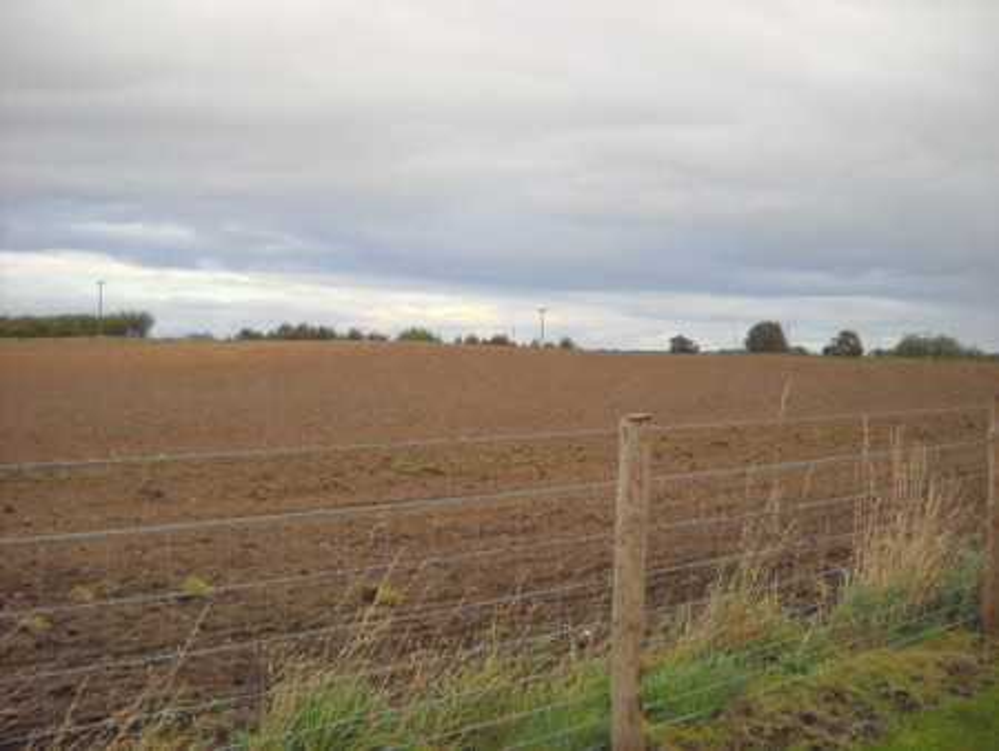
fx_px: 1184
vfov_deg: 35.2
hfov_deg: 45.8
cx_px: 500
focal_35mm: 41
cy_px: 376
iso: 64
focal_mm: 6.72
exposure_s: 1/176
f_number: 3.1
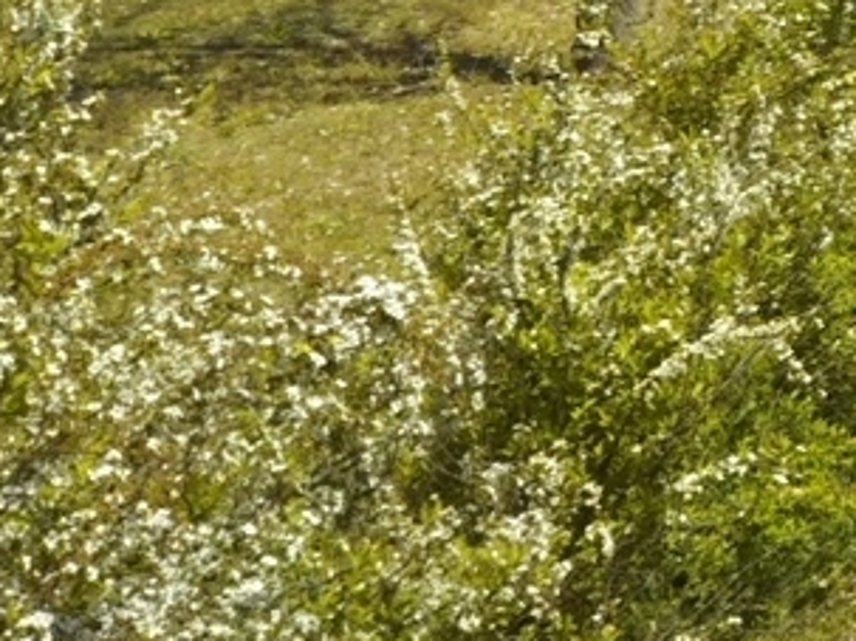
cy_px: -339
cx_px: 1684
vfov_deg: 11.9
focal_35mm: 119
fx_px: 2942
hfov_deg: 14.1
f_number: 2.2
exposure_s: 1/961
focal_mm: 4
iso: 25
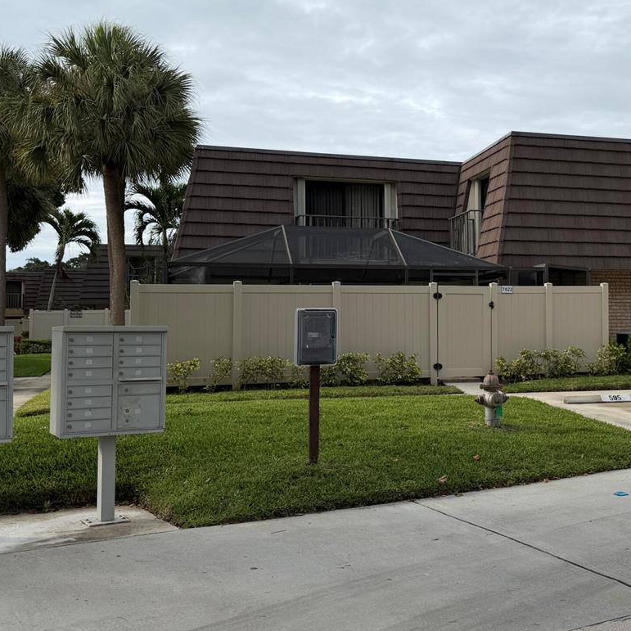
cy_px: 291
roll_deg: +1.7
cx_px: 520
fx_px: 907
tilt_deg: +2.6
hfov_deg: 36.8
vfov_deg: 38.3
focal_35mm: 44
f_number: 1.78
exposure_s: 1/3021
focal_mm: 6.76
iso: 80
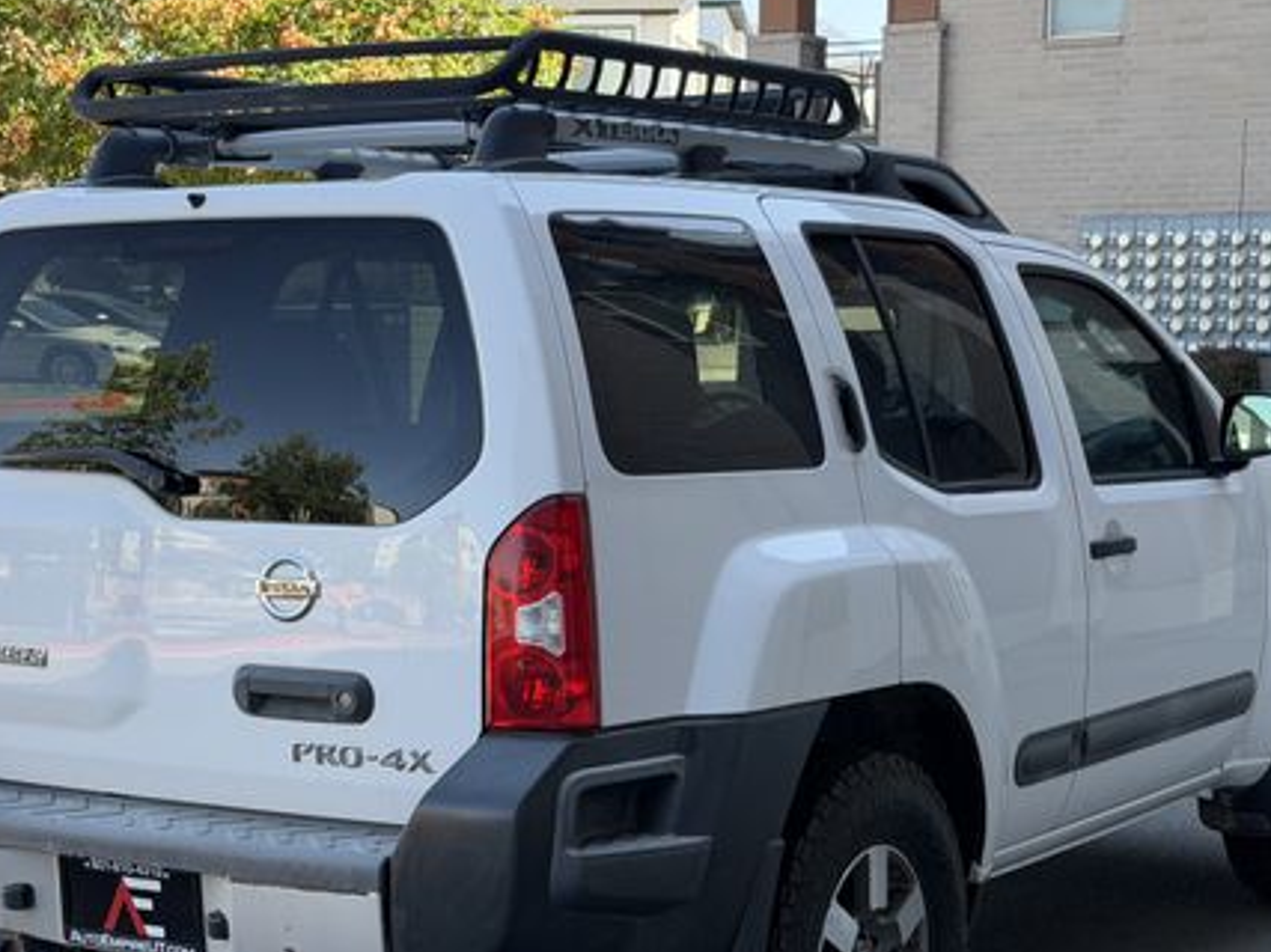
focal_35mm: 72
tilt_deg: -4.8
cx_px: 589
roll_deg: -0.8
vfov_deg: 20.4
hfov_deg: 27.0
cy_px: 571
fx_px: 2643
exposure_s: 1/641
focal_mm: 6.76
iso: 80
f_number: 1.78
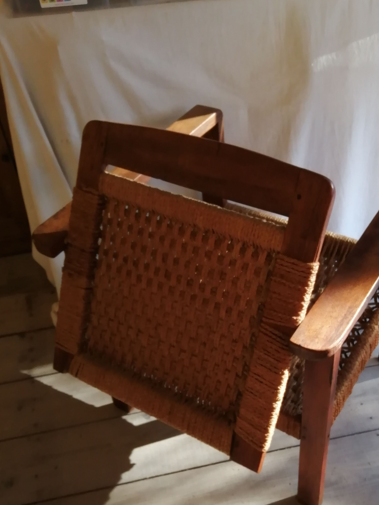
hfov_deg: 40.4
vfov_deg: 52.0
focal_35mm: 35
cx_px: 235
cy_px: 321
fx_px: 511
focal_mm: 3.6
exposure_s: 1/100
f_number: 1.8
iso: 160
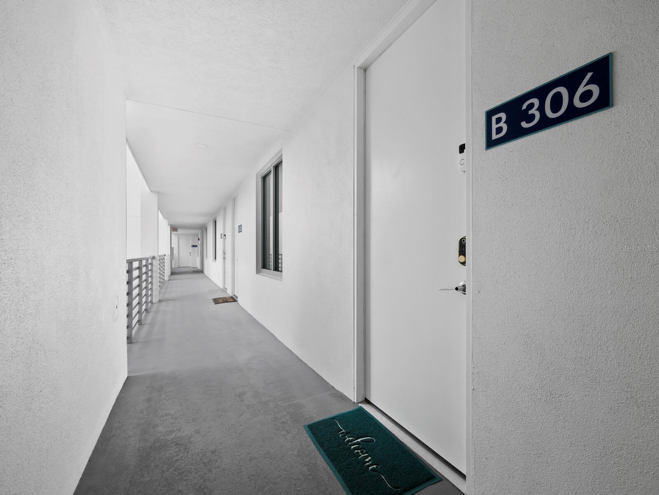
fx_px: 267
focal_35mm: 14
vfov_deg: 85.7
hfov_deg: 102.0
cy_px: 248
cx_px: 330
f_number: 11
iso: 400
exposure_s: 1/20
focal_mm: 7
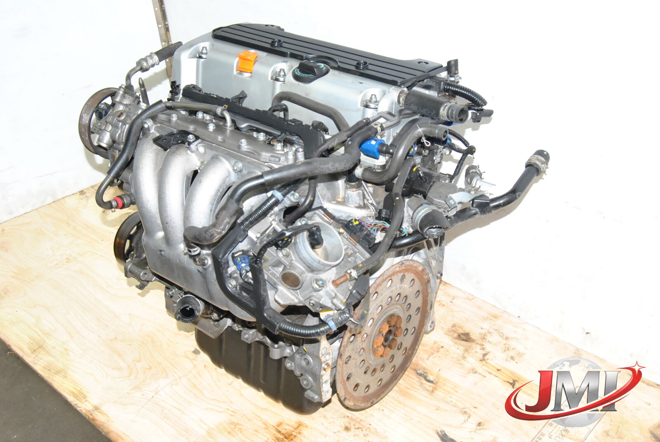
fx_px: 771
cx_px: 330
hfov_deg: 46.3
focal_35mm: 42
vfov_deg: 32.0
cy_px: 221
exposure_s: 1/200
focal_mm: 28
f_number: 9
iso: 800
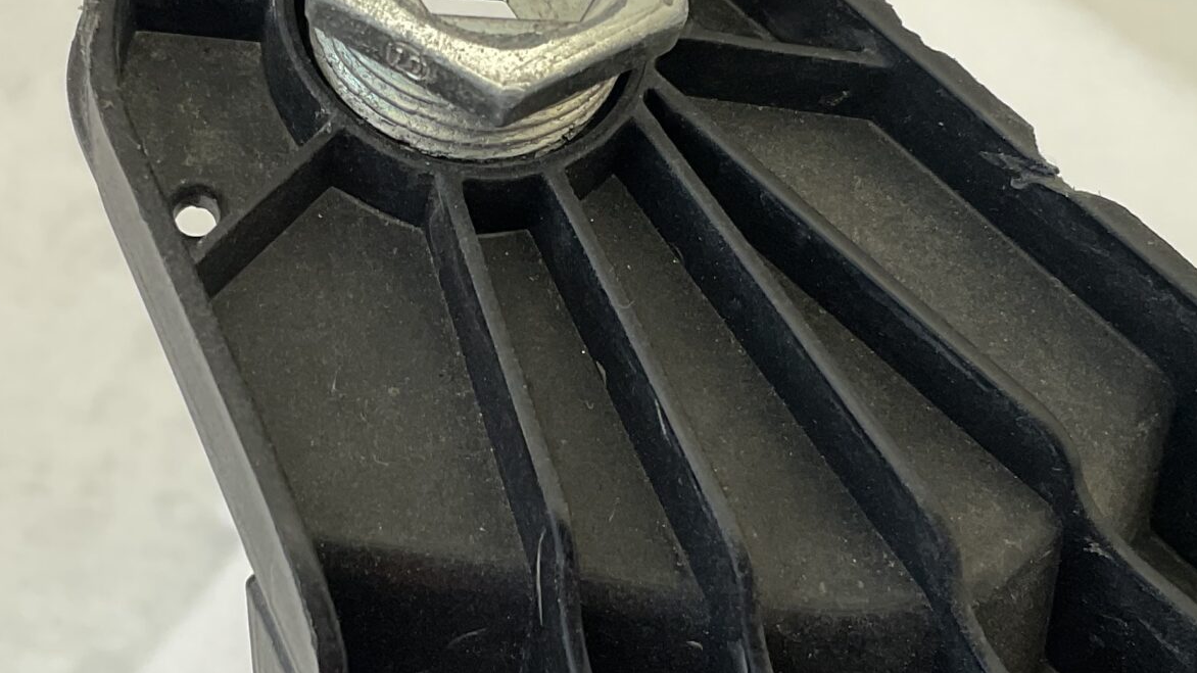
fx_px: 2190
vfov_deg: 17.5
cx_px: 490
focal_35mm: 69
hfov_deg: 30.5
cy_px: 290
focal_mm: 3
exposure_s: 1/792
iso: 16
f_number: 1.8
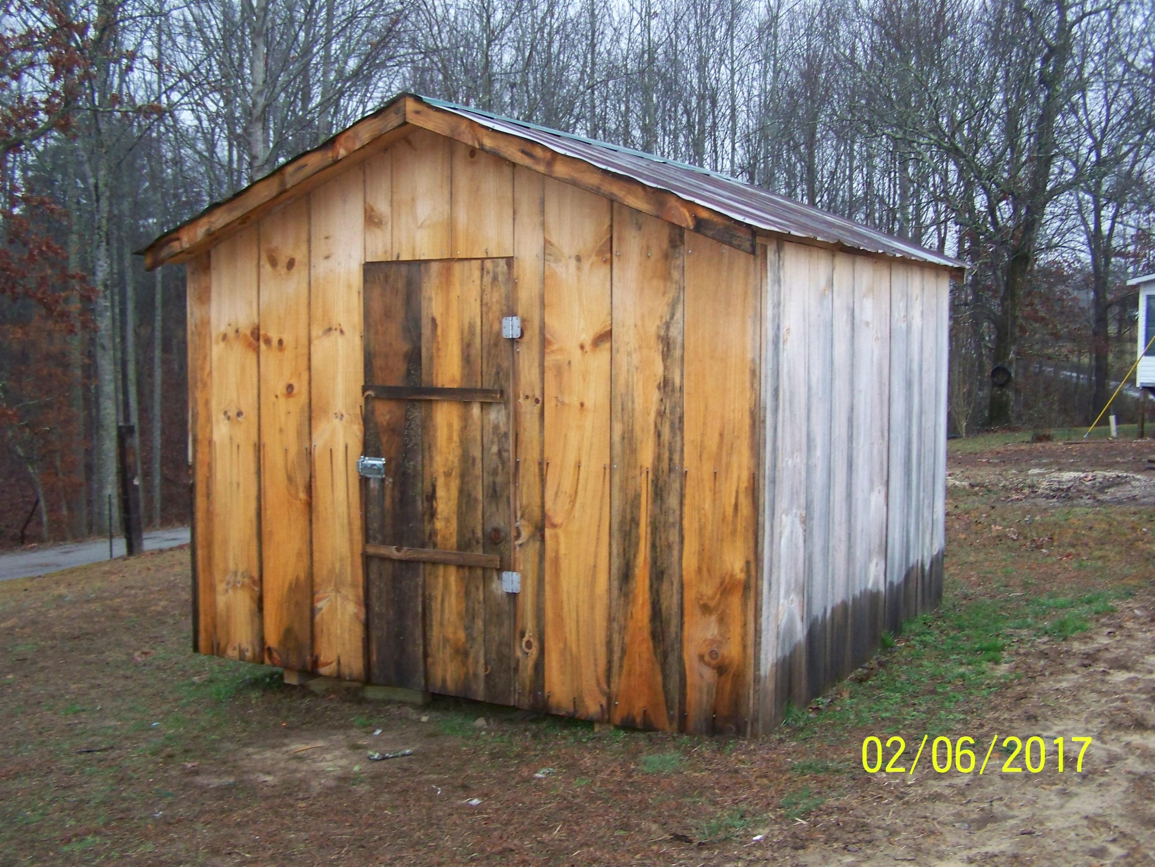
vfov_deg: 37.7
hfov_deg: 49.0
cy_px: 434
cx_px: 578
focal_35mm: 38
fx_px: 1268
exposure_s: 1/60
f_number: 2.8
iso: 200
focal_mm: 6.3
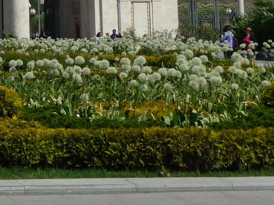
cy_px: -109
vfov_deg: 8.3
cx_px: -198
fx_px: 1377
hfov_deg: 10.7
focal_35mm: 174
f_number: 10
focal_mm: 8.5
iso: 100
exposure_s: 1/250
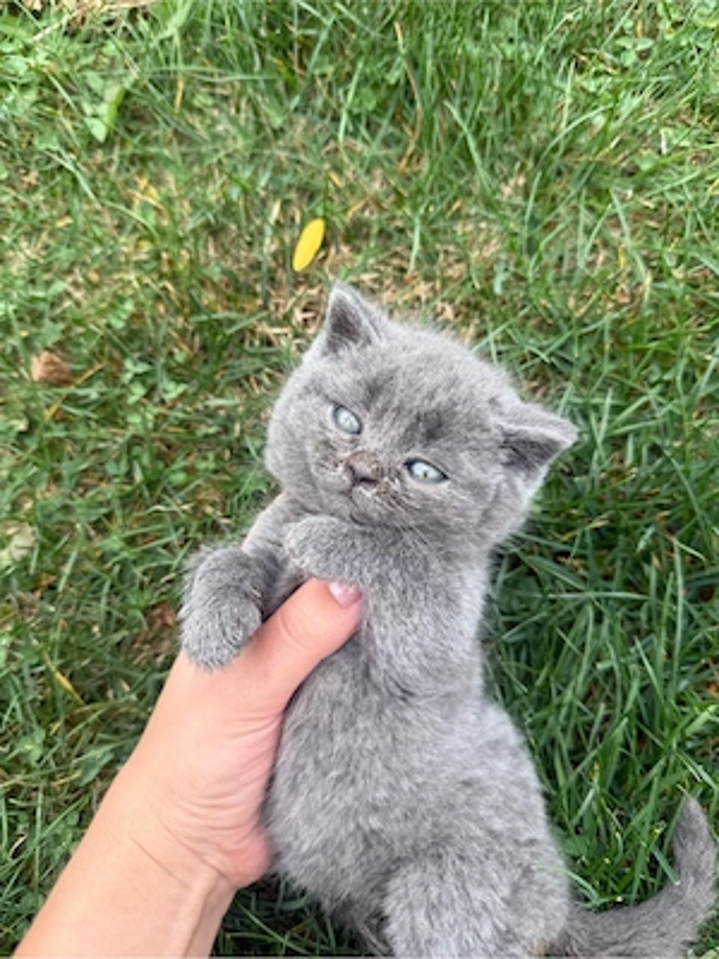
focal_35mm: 24
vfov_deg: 71.6
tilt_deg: -73.6
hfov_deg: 56.8
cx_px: 360
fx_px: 665
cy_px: 480
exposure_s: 1/543
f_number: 1.78
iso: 80
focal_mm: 6.76
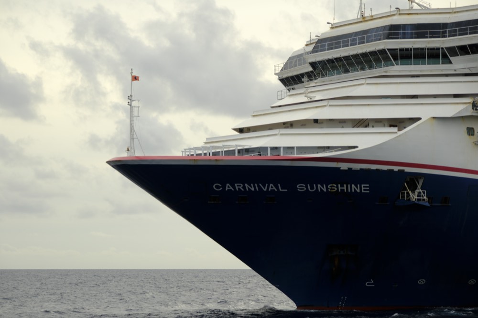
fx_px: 1394
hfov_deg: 19.5
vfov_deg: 13.0
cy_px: 159
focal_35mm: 105
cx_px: 239
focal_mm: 69.8
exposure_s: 1/1600
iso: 250
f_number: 4
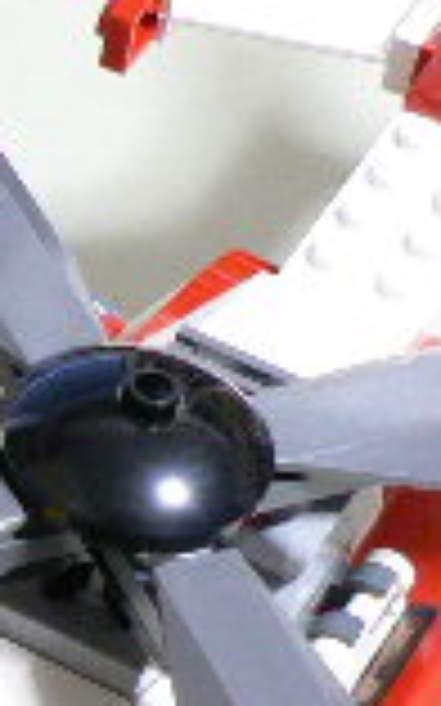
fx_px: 3003
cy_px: 796
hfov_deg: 7.8
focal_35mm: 156
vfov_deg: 13.1
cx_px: -585
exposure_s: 1/10
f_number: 2.8
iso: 200
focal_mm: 6
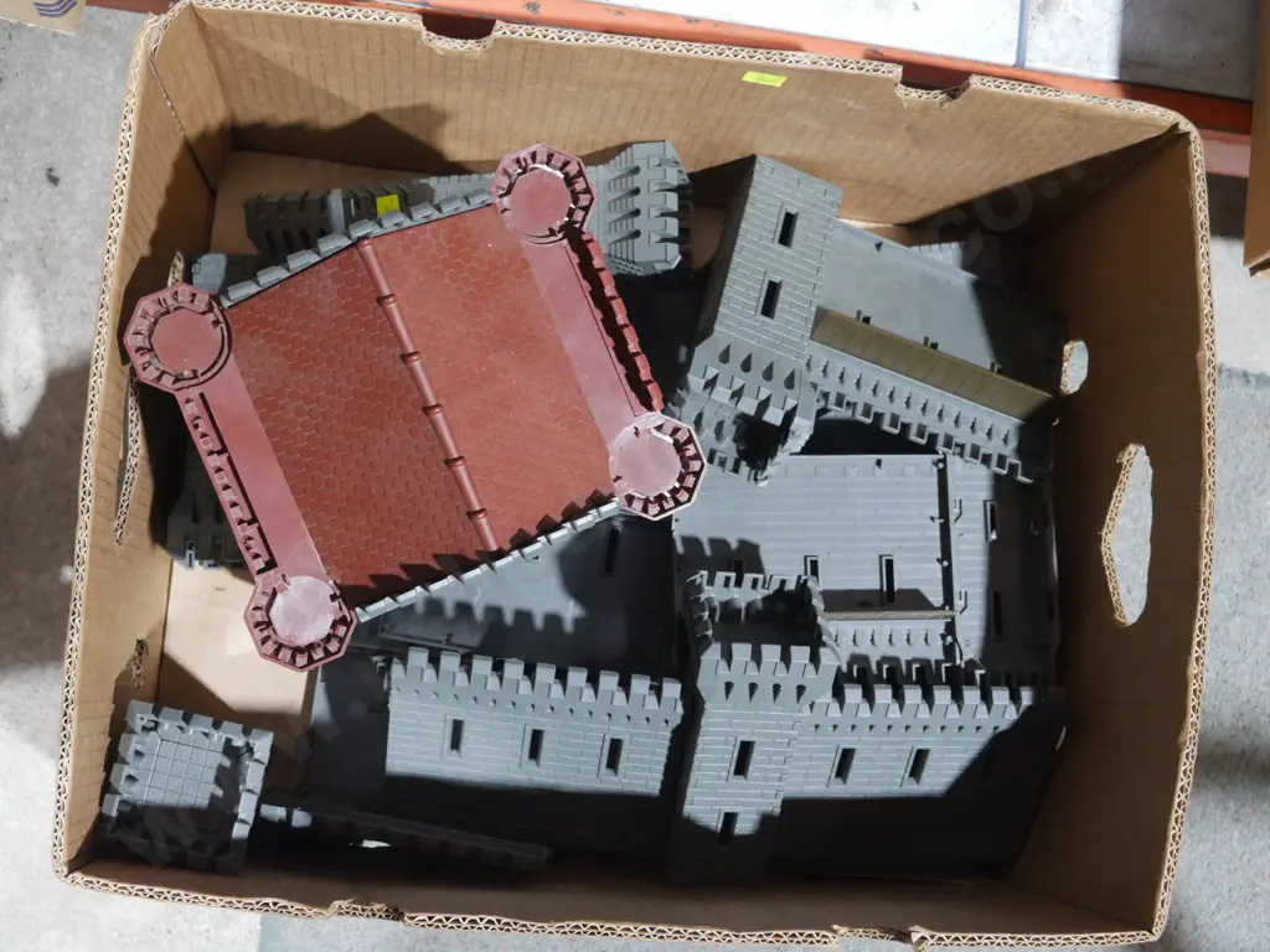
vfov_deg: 30.3
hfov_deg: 39.7
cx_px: 635
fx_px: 1761
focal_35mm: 48
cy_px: 476
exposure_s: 1/60
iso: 2000
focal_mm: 24
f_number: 5.2
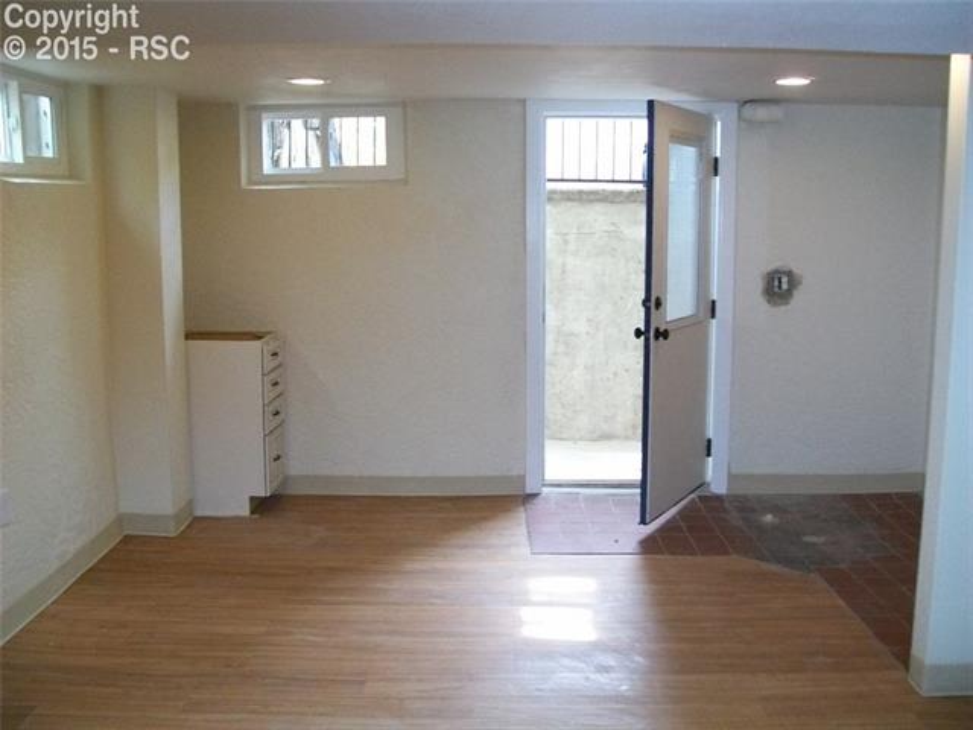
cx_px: 486
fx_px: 1012
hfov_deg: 51.4
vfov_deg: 39.7
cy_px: 365
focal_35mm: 36
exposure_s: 1/40
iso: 160
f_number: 2.7
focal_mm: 6
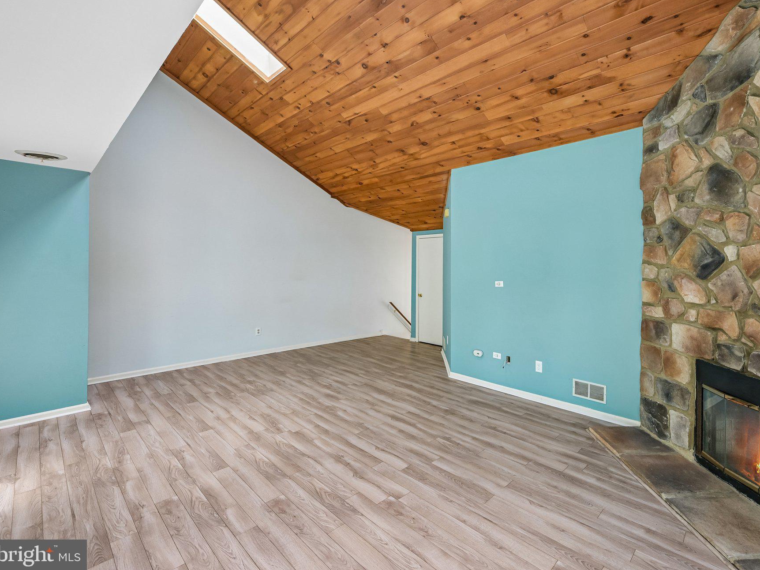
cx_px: 441
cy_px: 271
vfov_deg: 78.0
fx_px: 351
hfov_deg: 93.7
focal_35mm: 16
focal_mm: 14
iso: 400
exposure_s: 1/15
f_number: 8
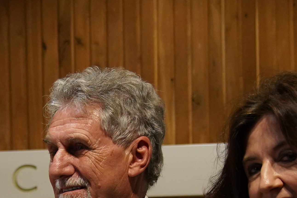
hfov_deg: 14.3
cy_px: 363
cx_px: -53
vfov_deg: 9.4
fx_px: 1147
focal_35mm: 139
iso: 2000
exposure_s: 1/200
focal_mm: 30
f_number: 2.8
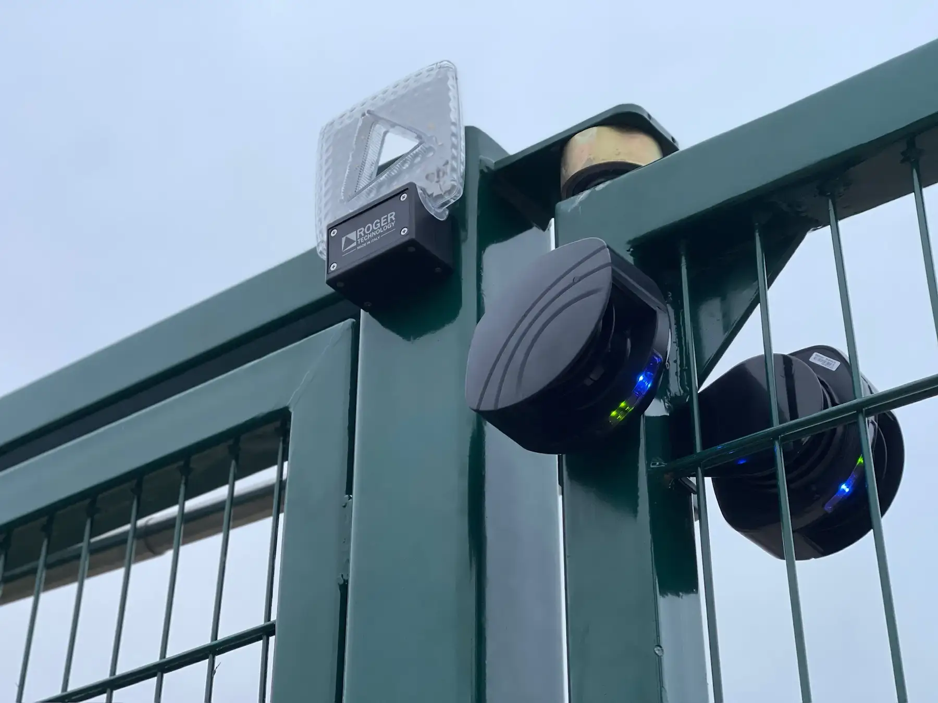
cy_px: 352
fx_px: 1734
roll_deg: +0.0
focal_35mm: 64
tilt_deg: +32.3
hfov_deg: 30.3
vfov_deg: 22.9
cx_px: 469
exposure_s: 1/40
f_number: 2.2
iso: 160
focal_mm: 7.5
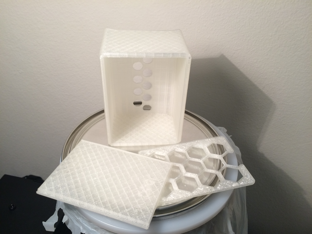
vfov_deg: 48.2
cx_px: 156
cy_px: 117
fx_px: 261
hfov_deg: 61.7
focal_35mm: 29
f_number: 2.2
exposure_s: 1/40
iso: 40
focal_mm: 4.15
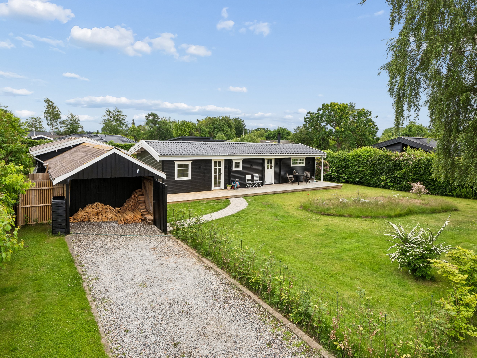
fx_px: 303
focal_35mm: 22
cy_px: 180
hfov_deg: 76.4
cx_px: 246
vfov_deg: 61.1
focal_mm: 20
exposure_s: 1/125
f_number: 13
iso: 180
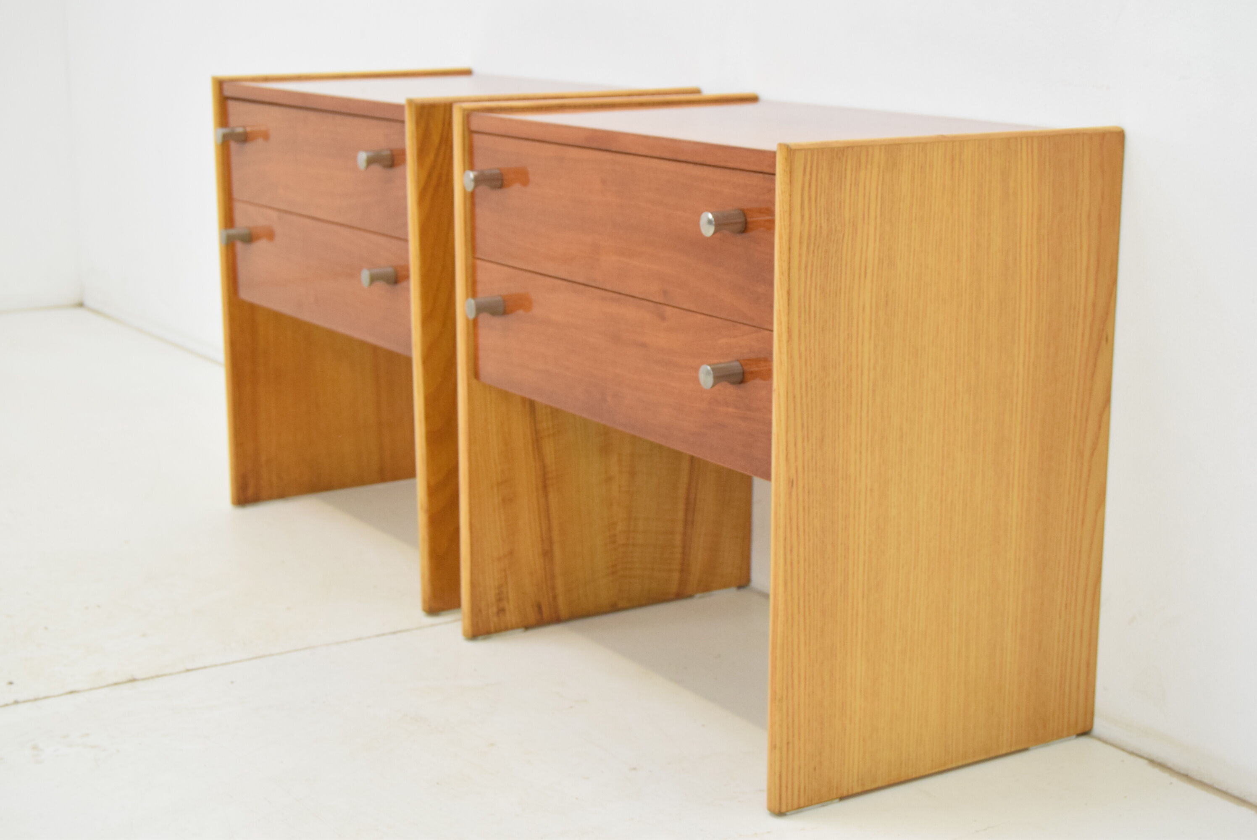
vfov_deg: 23.8
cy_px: 420
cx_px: 628
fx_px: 1992
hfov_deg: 35.0
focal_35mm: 57
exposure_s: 1/160
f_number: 6.3
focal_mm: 38
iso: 1600
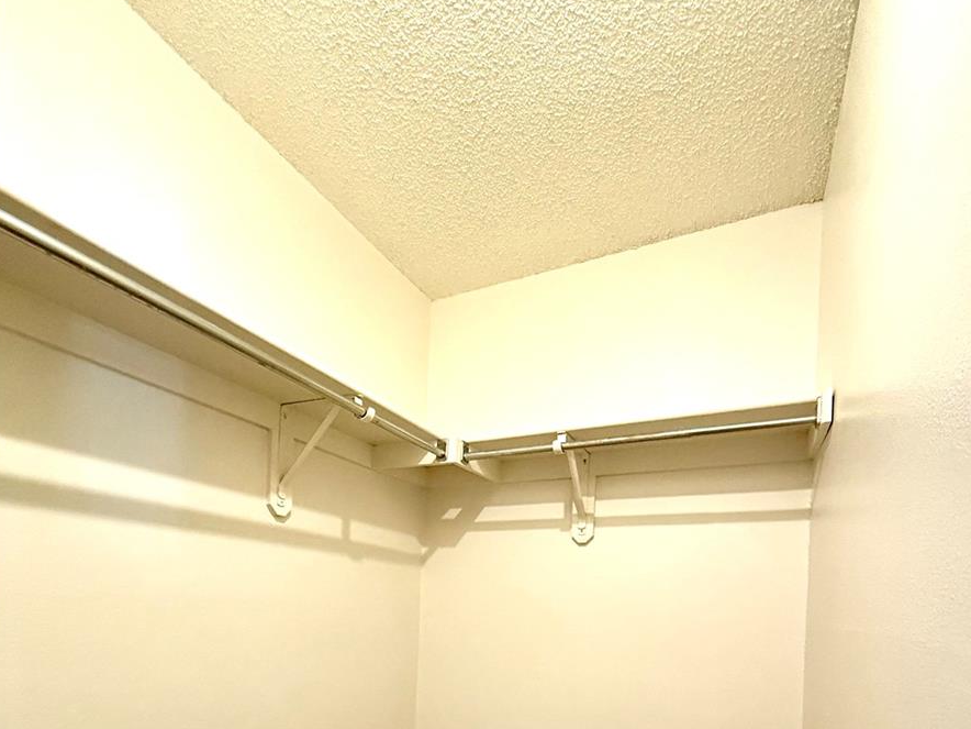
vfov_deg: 61.6
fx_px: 533
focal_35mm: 19
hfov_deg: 84.7
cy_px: 607
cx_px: 482
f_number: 2.2
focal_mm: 2.22
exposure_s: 1/60
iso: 640
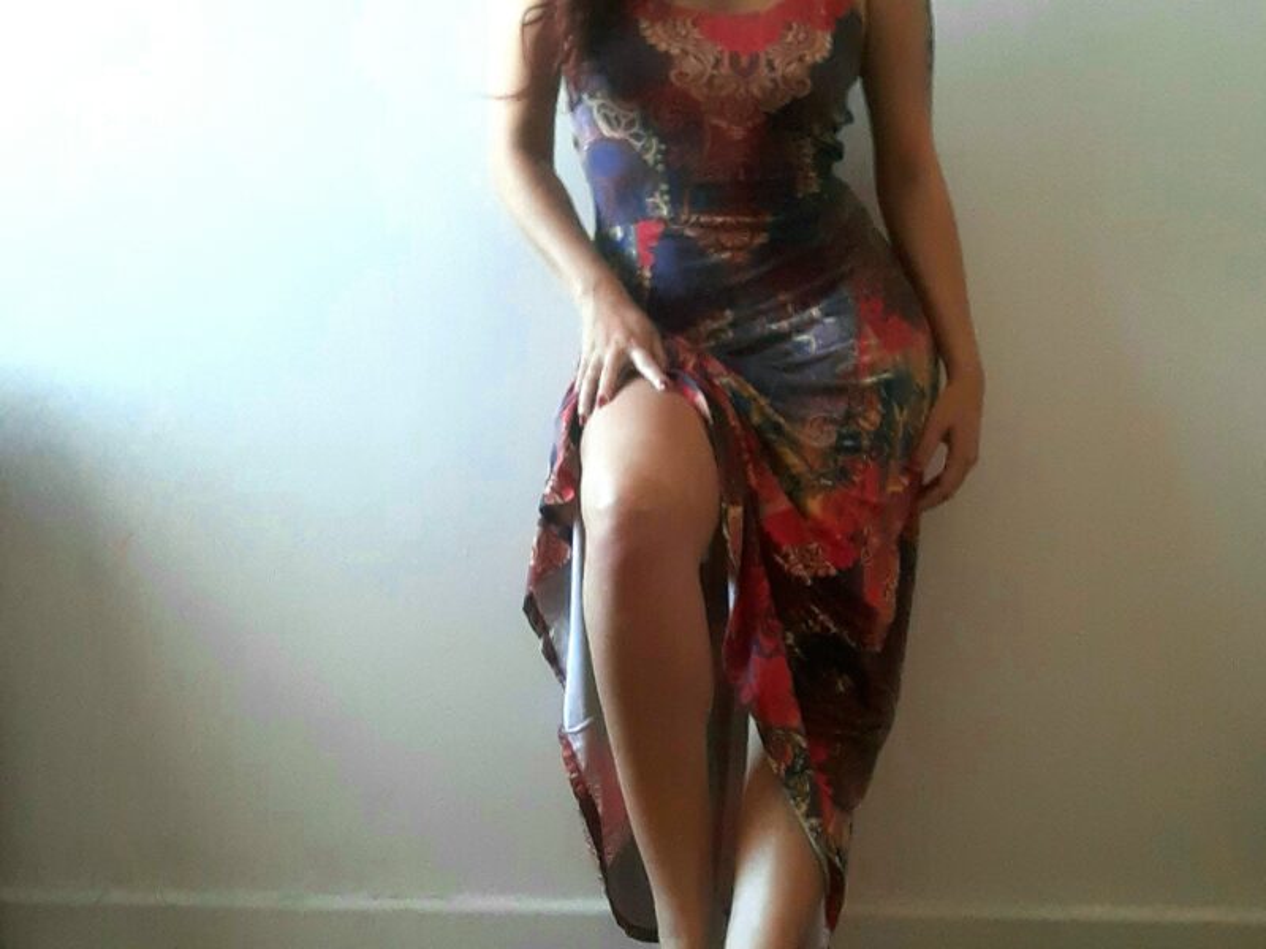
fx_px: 1170
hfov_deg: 56.8
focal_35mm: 32
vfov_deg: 44.2
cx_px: 633
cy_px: 474
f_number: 2
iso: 250
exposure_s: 1/60.2
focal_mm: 2.66
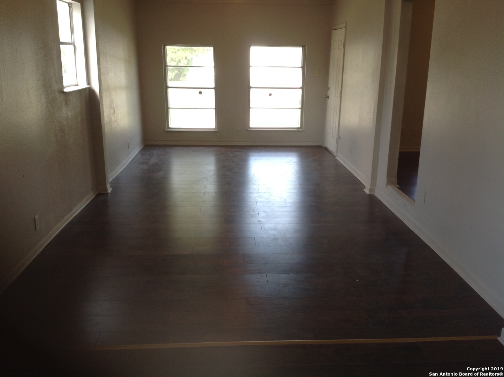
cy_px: 188
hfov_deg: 52.7
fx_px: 509
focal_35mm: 35
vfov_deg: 40.6
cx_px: 252
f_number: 2.4
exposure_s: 1/40
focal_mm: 4.28
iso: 50
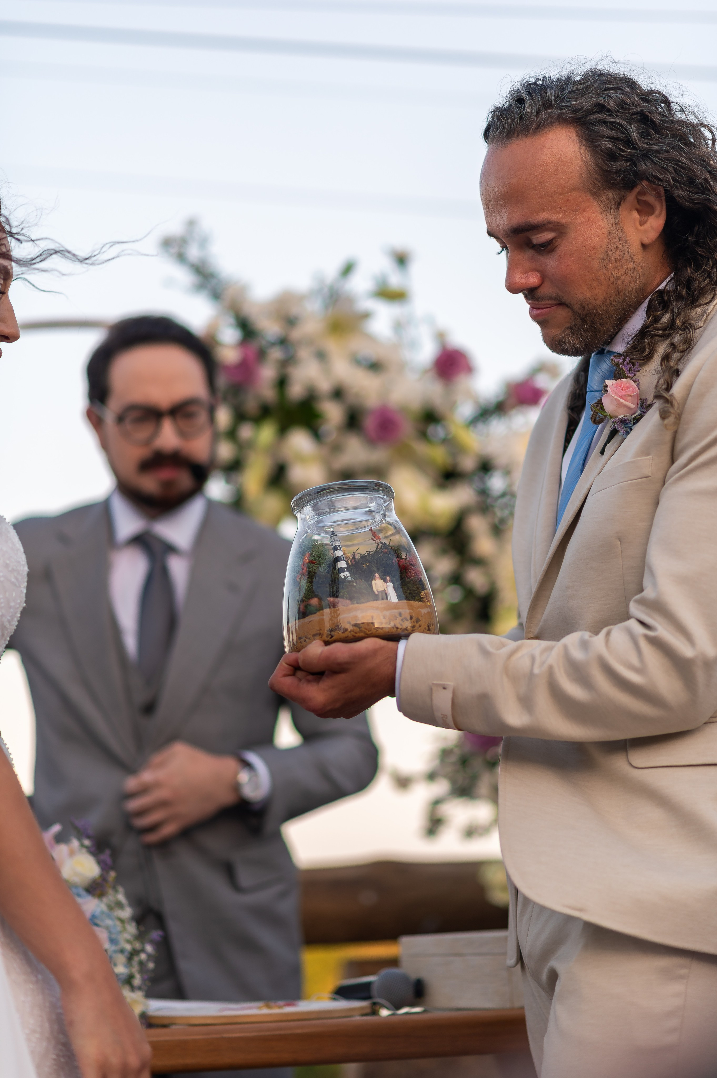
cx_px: 358
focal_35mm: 85
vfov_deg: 23.9
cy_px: 539
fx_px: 2543
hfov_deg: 16.0
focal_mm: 85
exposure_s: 1/1250
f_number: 1.8
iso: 125
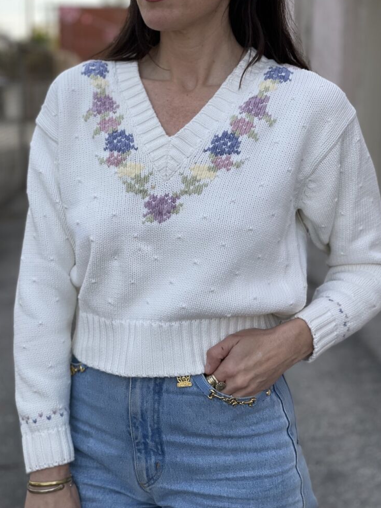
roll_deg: +0.2
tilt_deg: -10.5
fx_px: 955
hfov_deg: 22.6
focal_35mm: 65
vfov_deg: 29.8
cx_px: 190
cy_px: 251
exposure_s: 1/444
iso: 32
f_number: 2.2
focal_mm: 7.5
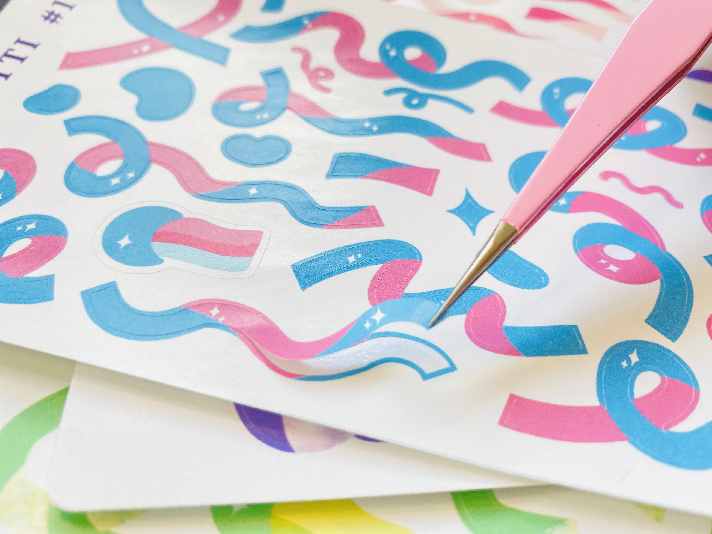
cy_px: 267
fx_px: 535
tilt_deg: -54.6
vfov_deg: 53.1
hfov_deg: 67.3
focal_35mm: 26
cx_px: 356
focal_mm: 4.25
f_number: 1.8
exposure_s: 1/121
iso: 50
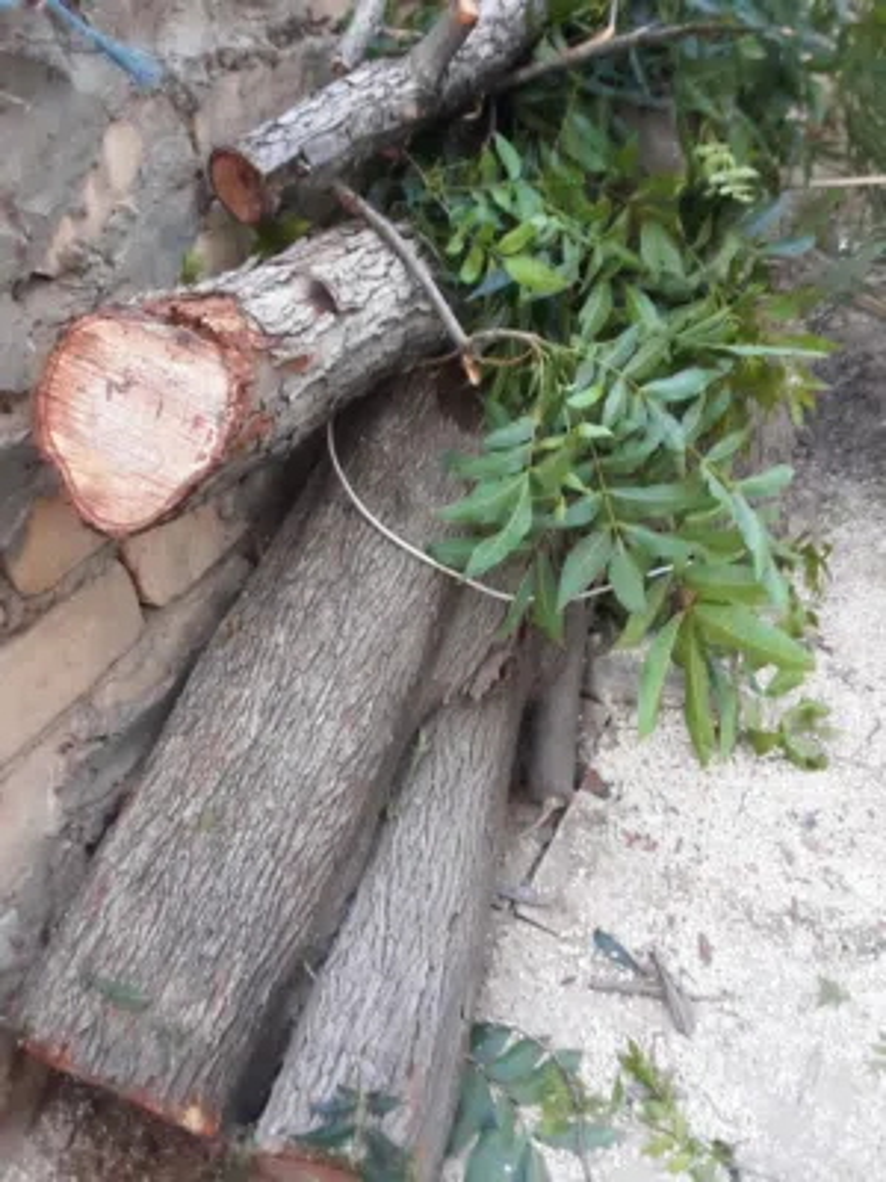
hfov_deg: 46.8
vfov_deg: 60.0
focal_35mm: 30
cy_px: 591
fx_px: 1024
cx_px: 443
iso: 320
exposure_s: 1/25
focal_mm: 2.2
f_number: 1.9
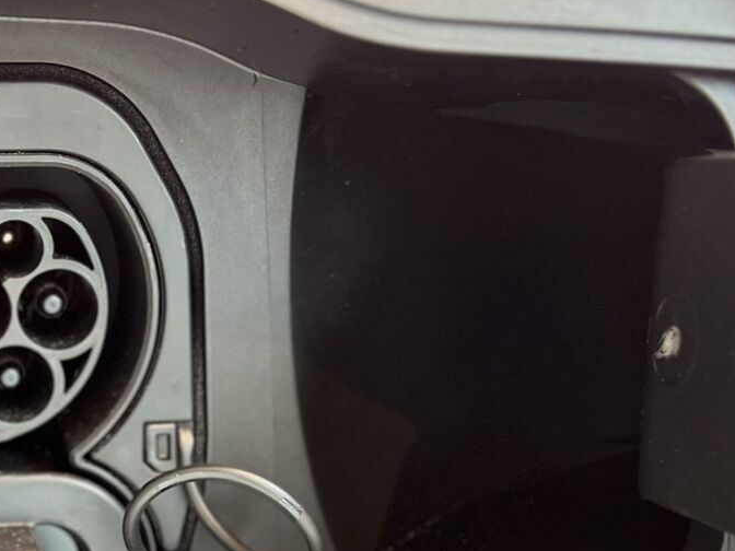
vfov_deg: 21.5
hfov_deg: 27.5
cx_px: -19
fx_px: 1401
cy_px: 539
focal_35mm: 66
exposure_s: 1/61
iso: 125
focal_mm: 5.7
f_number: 1.5
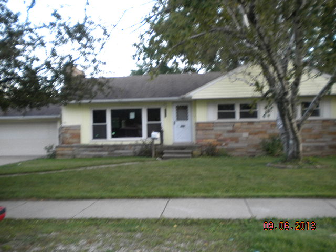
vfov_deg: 40.7
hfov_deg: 52.6
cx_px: 168
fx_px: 340
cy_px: 126
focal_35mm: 35
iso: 236
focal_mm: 6.3
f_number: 3.1
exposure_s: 1/58
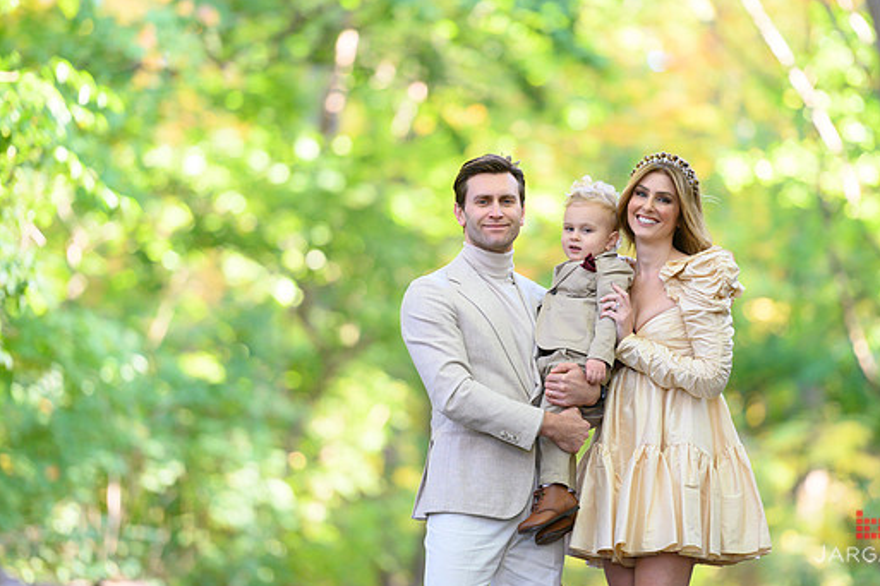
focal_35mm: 226
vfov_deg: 6.1
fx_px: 5524
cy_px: 269
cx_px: 480
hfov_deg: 9.1
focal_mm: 200
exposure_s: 1/200
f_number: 3.2
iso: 1600
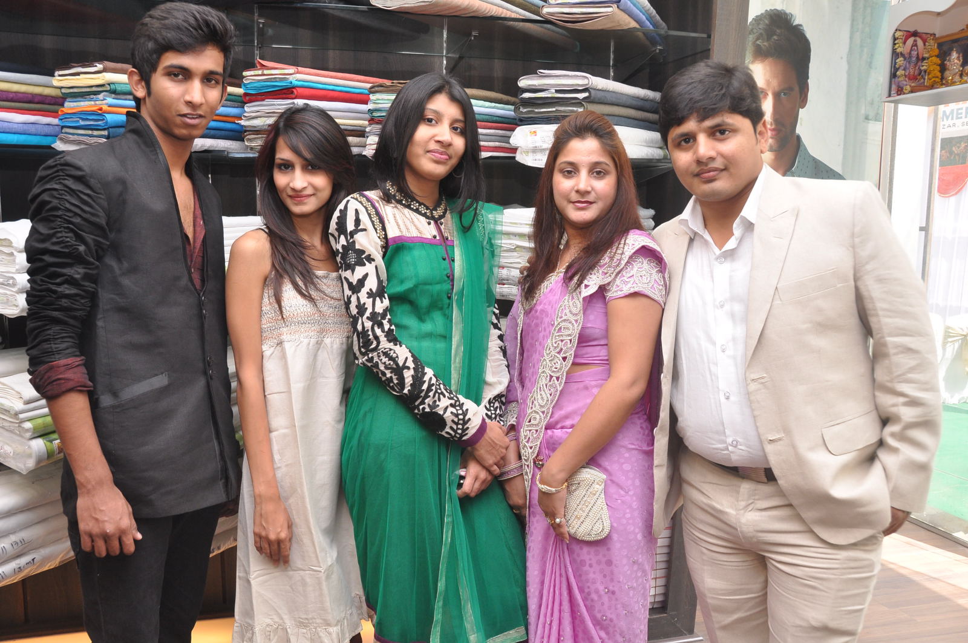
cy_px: 322
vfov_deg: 43.5
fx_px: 806
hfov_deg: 62.0
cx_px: 484
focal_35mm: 30
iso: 640
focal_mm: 20
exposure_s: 1/125
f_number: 5.6
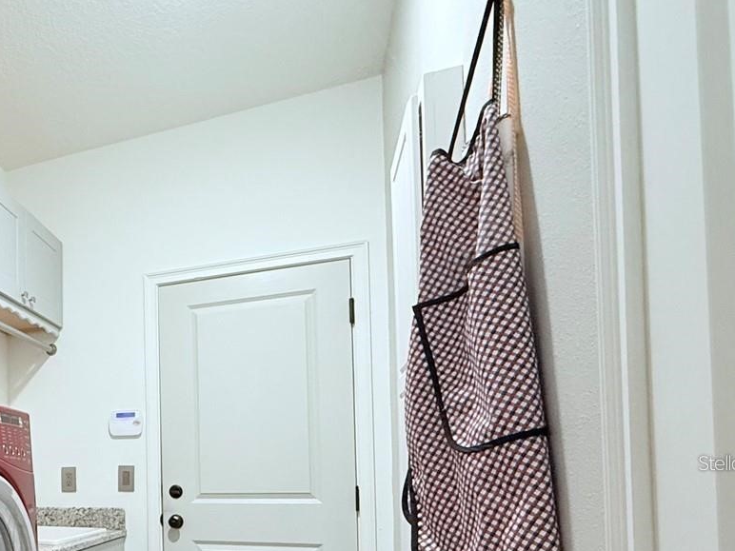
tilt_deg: +2.6
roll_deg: +0.5
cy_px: 462
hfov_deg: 51.5
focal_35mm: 29
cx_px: 27
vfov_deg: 45.1
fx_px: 616
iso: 400
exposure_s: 1/60
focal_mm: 2.22
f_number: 2.2
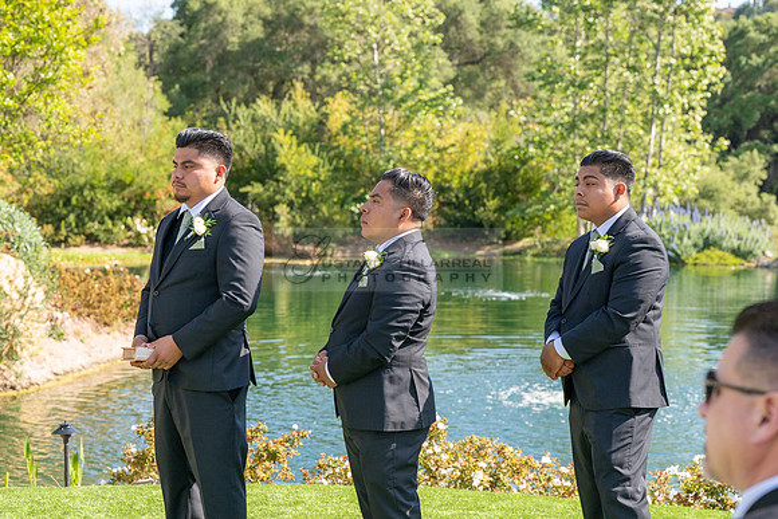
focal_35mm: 70
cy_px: 260
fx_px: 1513
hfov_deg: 28.8
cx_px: 389
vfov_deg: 19.5
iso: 200
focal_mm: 70
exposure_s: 1/1000
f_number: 5.6
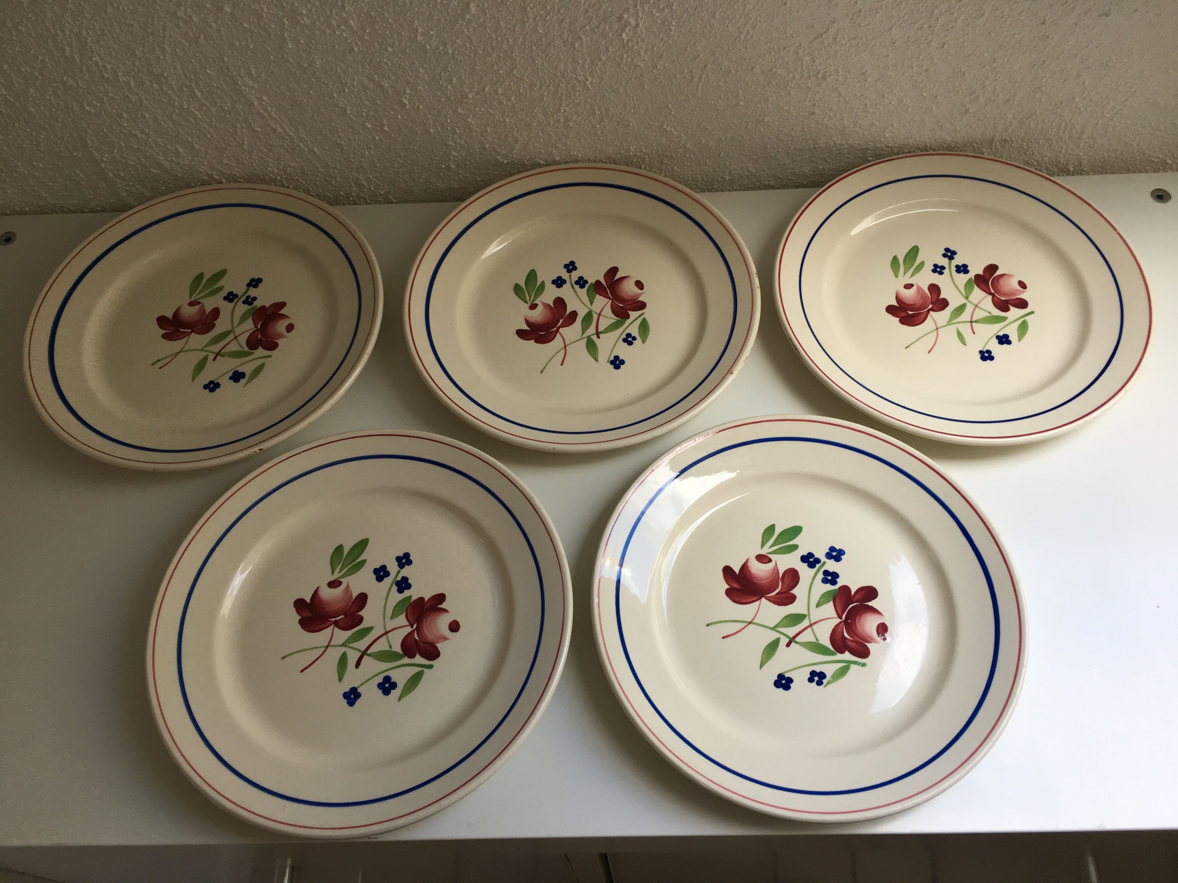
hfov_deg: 61.7
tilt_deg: -60.3
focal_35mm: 29
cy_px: 442
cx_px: 589
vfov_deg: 48.2
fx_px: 987
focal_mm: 4.15
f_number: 2.2
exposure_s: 1/100
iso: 40
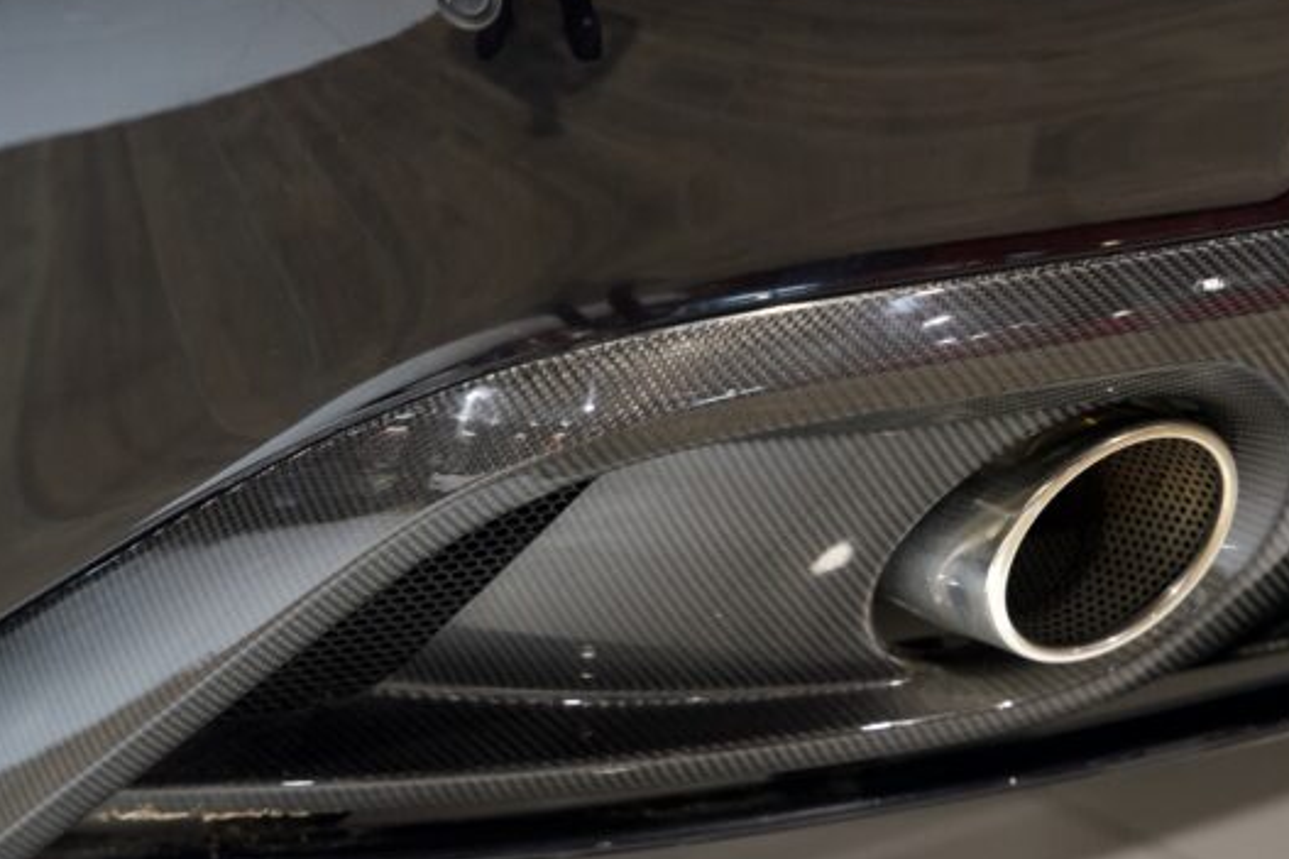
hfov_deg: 20.0
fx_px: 3651
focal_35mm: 102
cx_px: 846
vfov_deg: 13.4
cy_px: 514
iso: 2500
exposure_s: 1/60
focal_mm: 70
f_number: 3.2
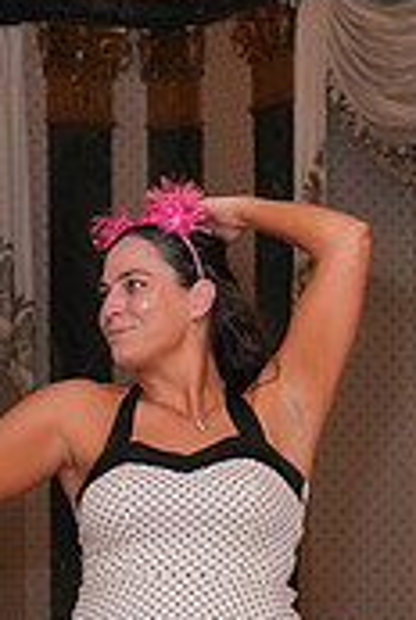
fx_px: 4333
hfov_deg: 5.5
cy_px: 842
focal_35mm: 251
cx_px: 34
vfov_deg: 8.1
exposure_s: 1/250
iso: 5000
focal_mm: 75
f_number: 5.6
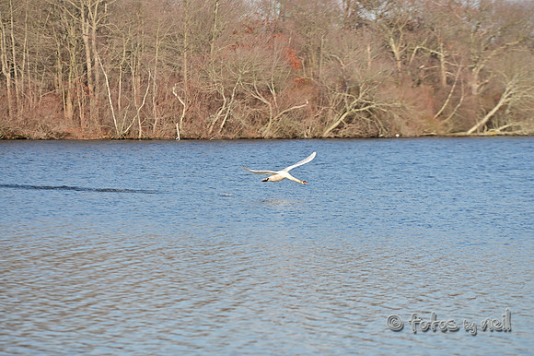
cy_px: 178
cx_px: 267
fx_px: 2742
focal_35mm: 185
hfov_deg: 11.1
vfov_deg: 7.4
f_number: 5
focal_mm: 185
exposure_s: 1/800
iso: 100
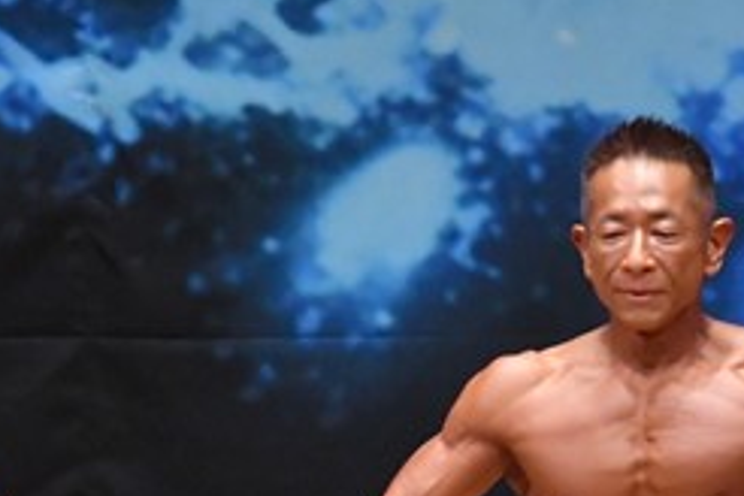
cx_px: 77
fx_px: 18537
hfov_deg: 2.3
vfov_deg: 1.5
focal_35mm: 897
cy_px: 665
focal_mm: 190
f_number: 5.6
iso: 8000
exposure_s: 1/400
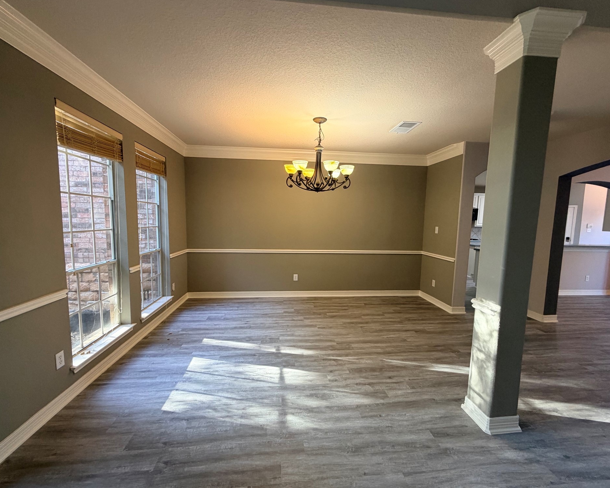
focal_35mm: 15
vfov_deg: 84.0
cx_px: 307
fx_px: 271
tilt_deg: -4.3
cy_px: 245
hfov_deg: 96.8
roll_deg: -1.0
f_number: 2.2
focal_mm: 2.22
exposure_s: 1/60
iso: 200
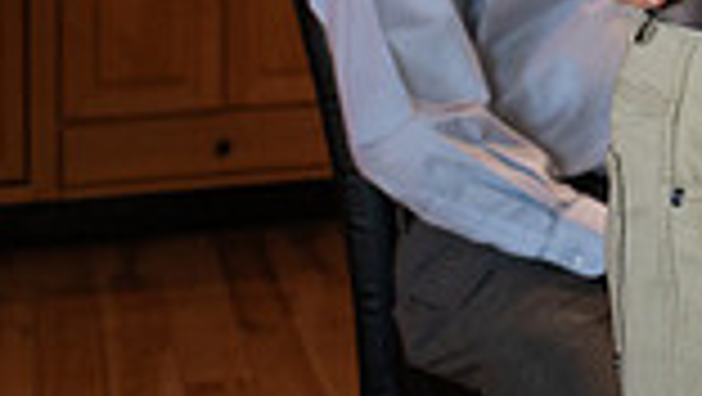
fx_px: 2943
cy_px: -479
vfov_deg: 7.3
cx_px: 1204
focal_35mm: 158
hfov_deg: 12.6
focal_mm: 35
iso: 800
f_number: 4.8
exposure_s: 1/125
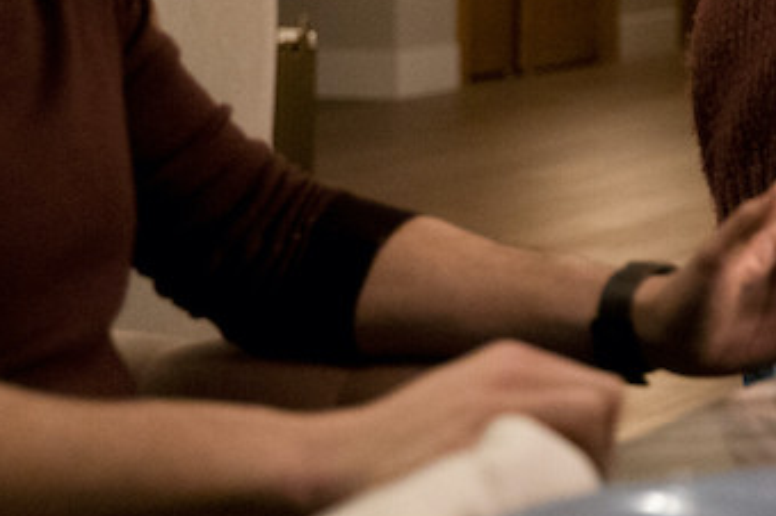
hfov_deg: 12.1
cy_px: -326
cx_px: 1269
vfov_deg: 8.4
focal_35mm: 159
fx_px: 3424
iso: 3200
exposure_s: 1/160
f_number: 2.8
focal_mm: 45
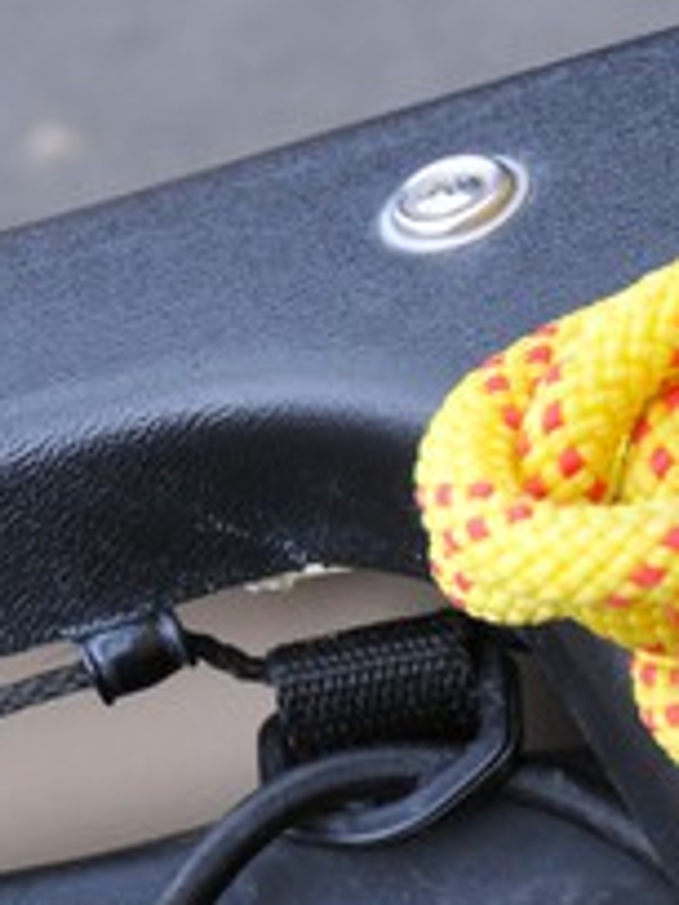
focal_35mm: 159
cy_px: 413
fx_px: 4162
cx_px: 1835
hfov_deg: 8.3
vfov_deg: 12.4
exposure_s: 1/125
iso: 320
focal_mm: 25
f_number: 5.6
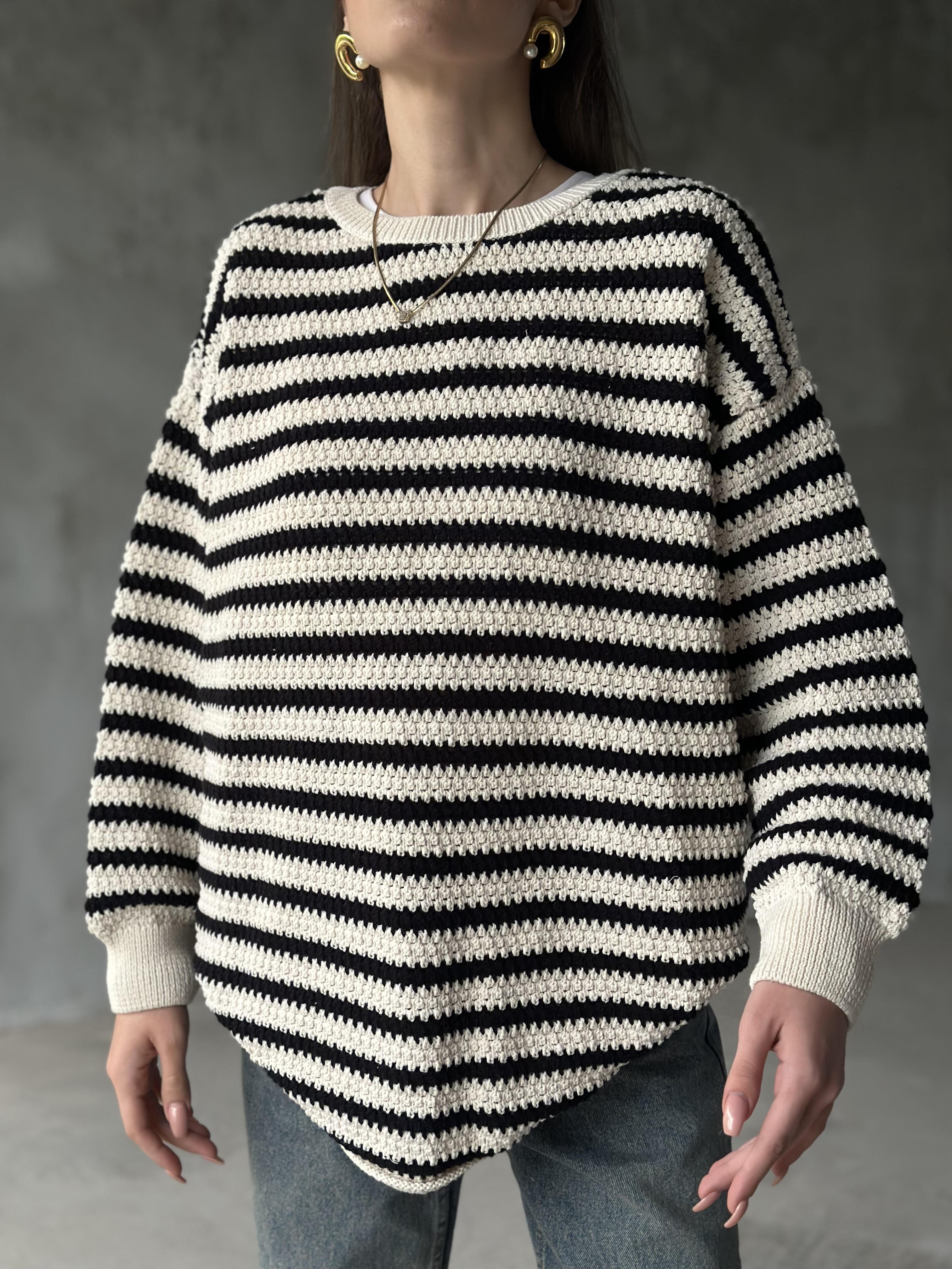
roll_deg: +0.3
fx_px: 1760
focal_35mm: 48
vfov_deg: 39.7
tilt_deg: -7.2
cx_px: 476
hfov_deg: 30.3
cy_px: 634
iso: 250
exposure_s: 1/60
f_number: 1.78
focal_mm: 6.86
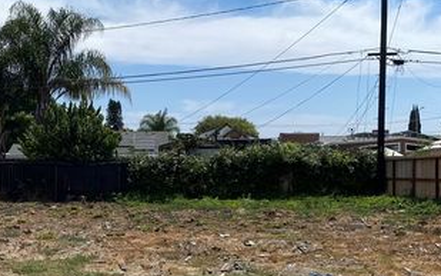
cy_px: 179
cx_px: 127
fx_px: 685
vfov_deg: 22.7
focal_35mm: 57
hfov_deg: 35.1
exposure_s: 1/4808
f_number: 1.8
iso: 32
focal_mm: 4.25
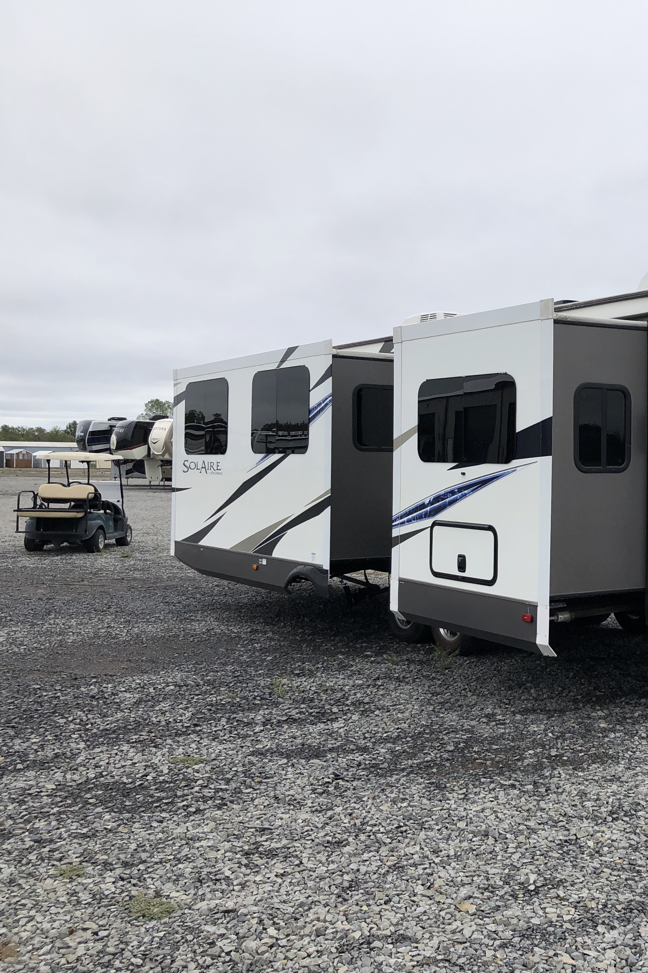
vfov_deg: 49.6
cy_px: 488
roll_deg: -0.7
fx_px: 1053
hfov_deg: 32.3
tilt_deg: -2.9
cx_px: 598
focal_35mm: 39
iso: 20
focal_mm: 3.99
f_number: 1.8
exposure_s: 1/1600
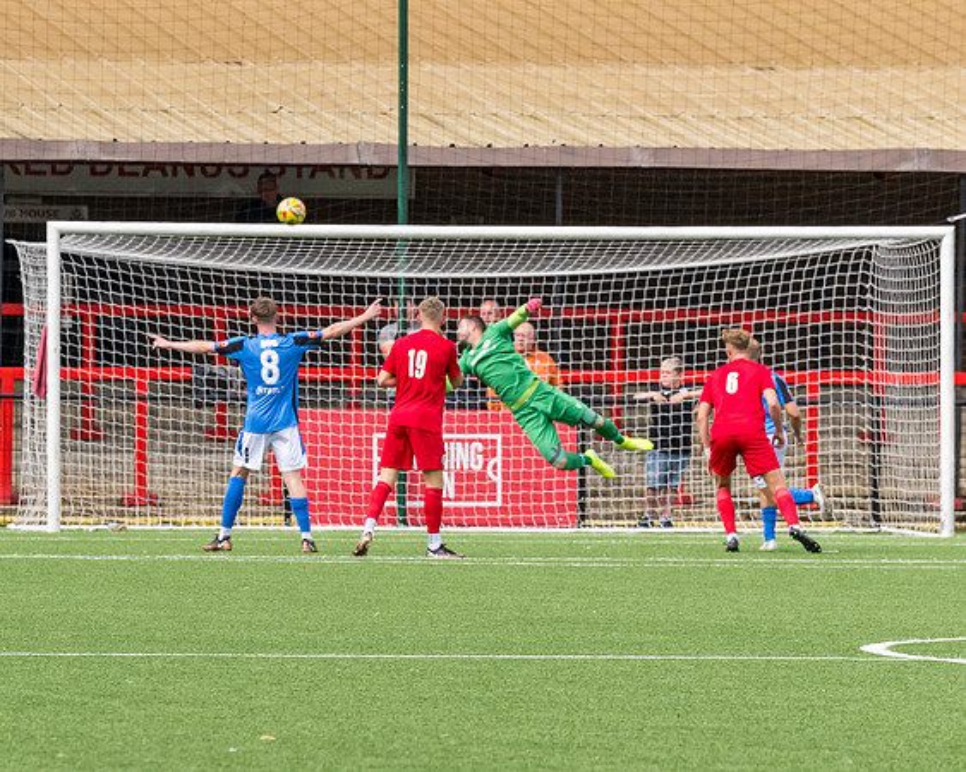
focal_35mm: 444
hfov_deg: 4.4
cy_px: 504
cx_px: 280
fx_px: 12687
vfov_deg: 3.5
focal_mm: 170
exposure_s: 1/2500
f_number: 6.3
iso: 800
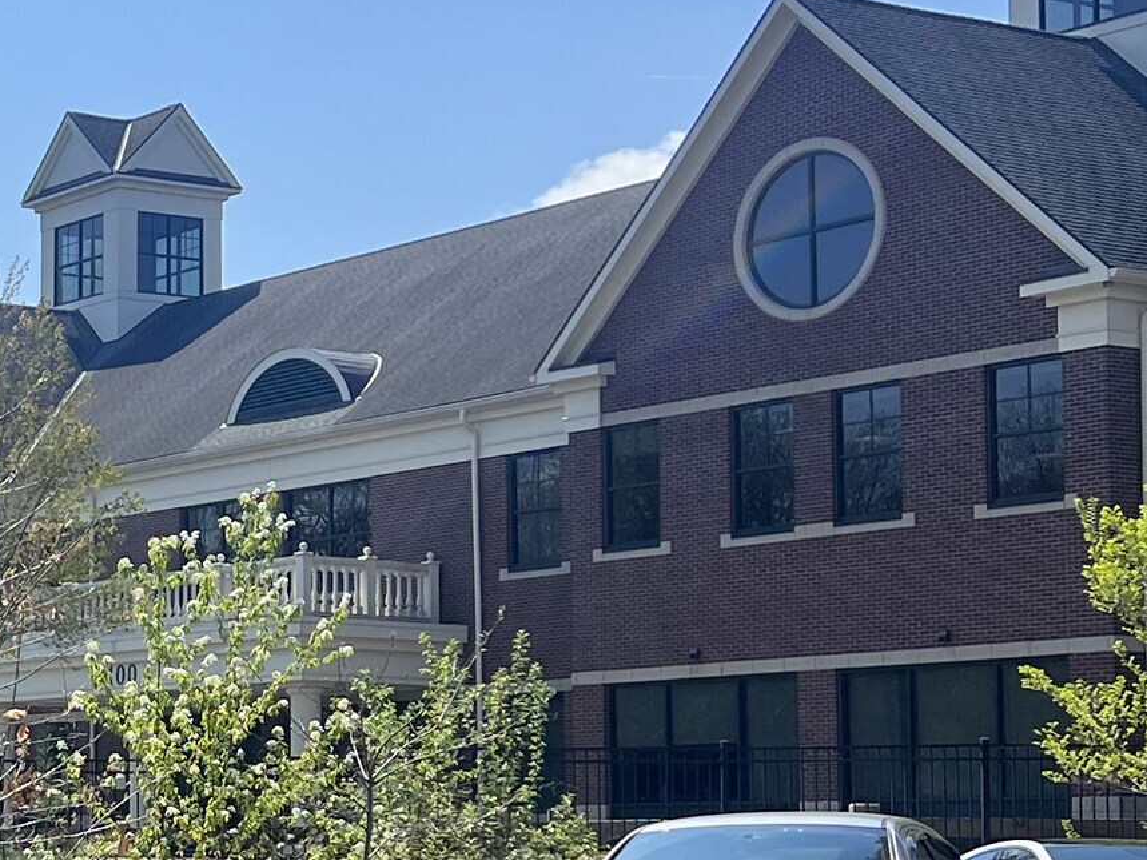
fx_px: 3081
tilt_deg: +3.9
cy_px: 626
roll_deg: -1.1
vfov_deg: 15.8
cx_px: -562
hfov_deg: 18.7
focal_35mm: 93
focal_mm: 5.7
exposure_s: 1/5587
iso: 50
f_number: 1.5
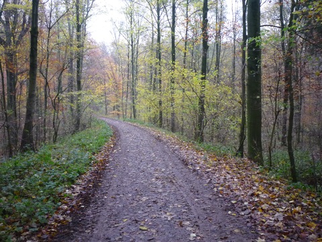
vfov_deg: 44.2
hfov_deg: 56.8
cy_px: 121
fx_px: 298
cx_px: 161
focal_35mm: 32
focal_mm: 5.2
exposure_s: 1/60
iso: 250
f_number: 3.3
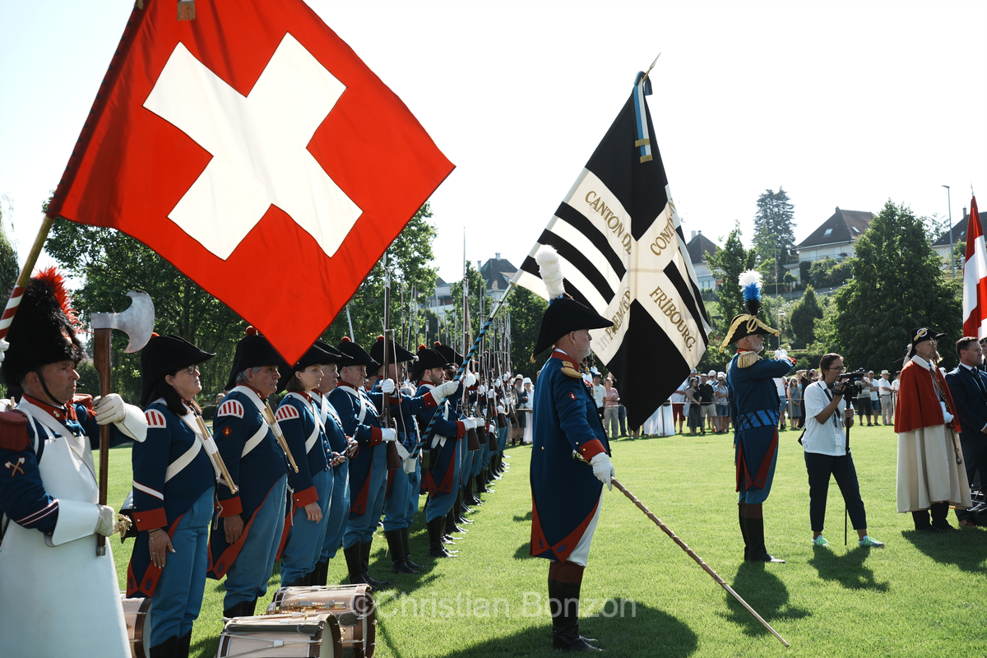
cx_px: 494
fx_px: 1264
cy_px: 329
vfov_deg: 29.2
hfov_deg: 42.7
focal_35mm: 46
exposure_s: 1/400
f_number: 5.6
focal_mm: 46.1
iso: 125
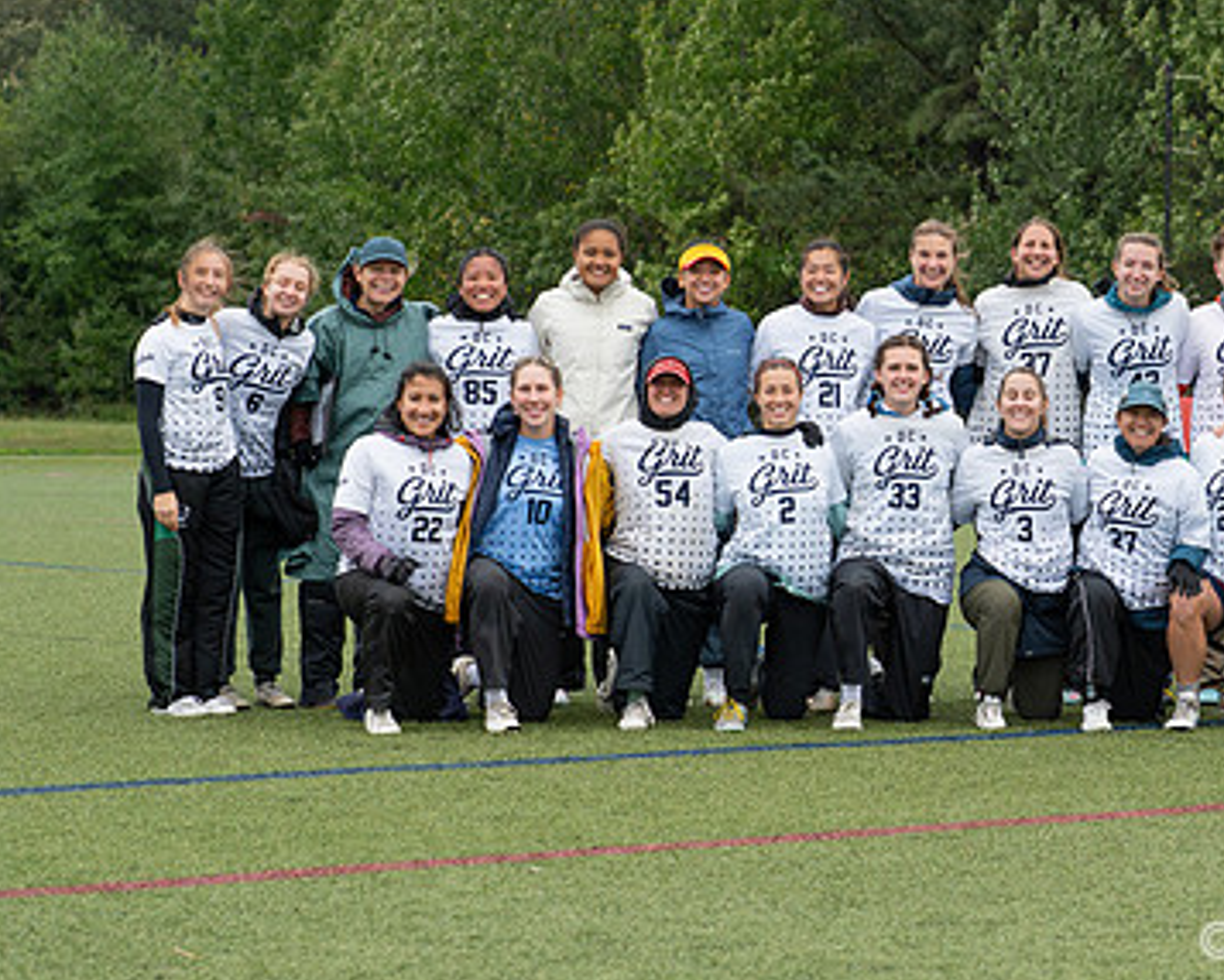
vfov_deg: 11.1
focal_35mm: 139
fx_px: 5038
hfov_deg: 13.8
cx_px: 1021
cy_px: 399
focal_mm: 78
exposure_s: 1/1600
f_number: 5.6
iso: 1250
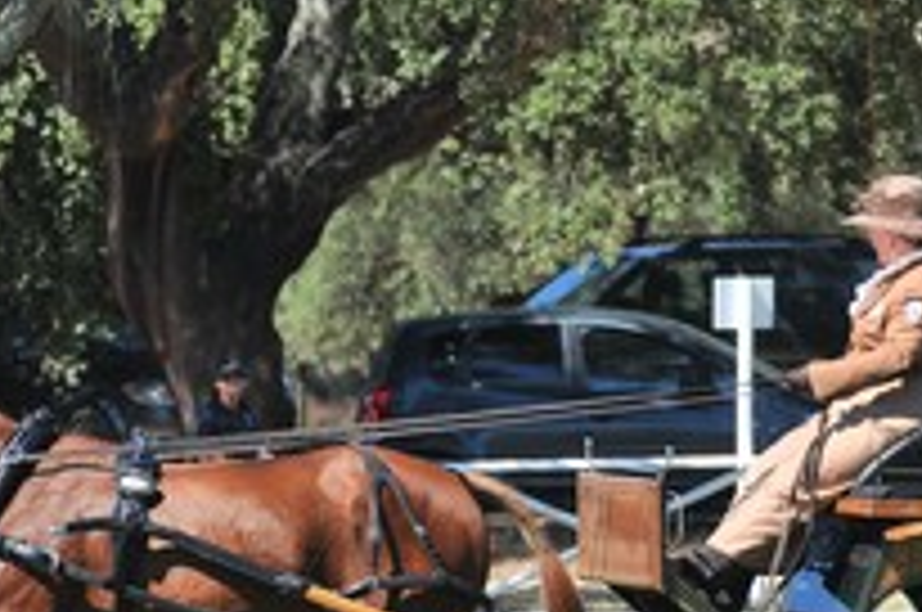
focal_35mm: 493
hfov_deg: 4.2
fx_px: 12606
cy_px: 380
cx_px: 450
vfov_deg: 2.8
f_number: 5.6
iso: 250
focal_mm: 150
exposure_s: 1/640
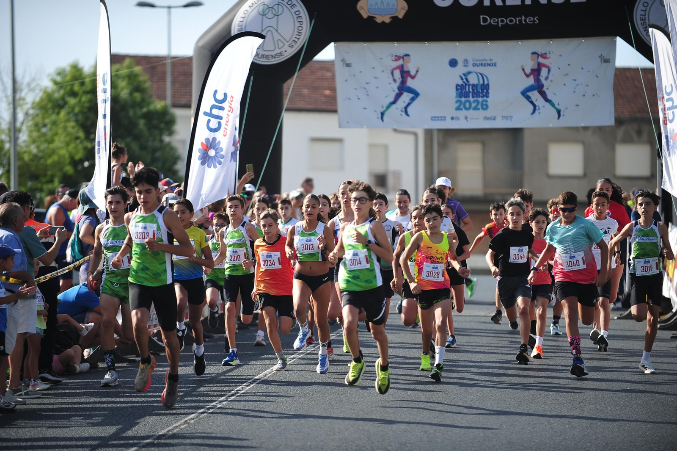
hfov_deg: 10.3
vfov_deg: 6.9
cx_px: 338
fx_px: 3759
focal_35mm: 200
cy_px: 226
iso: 160
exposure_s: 1/1250
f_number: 2.8
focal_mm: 200
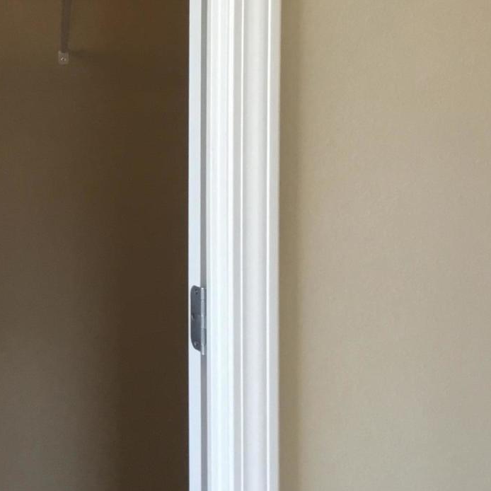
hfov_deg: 20.9
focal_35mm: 79
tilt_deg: -5.0
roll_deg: +1.0
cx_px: -38
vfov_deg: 21.8
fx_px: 1268
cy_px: 141
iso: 50
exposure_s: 1/30
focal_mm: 3.3
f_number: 2.4
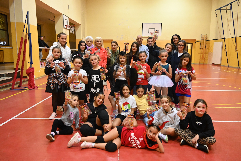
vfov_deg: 46.8
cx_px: 120
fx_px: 186
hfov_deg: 65.9
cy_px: 80
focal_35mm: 28
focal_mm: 18.5
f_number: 4.5
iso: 6400
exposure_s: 1/80
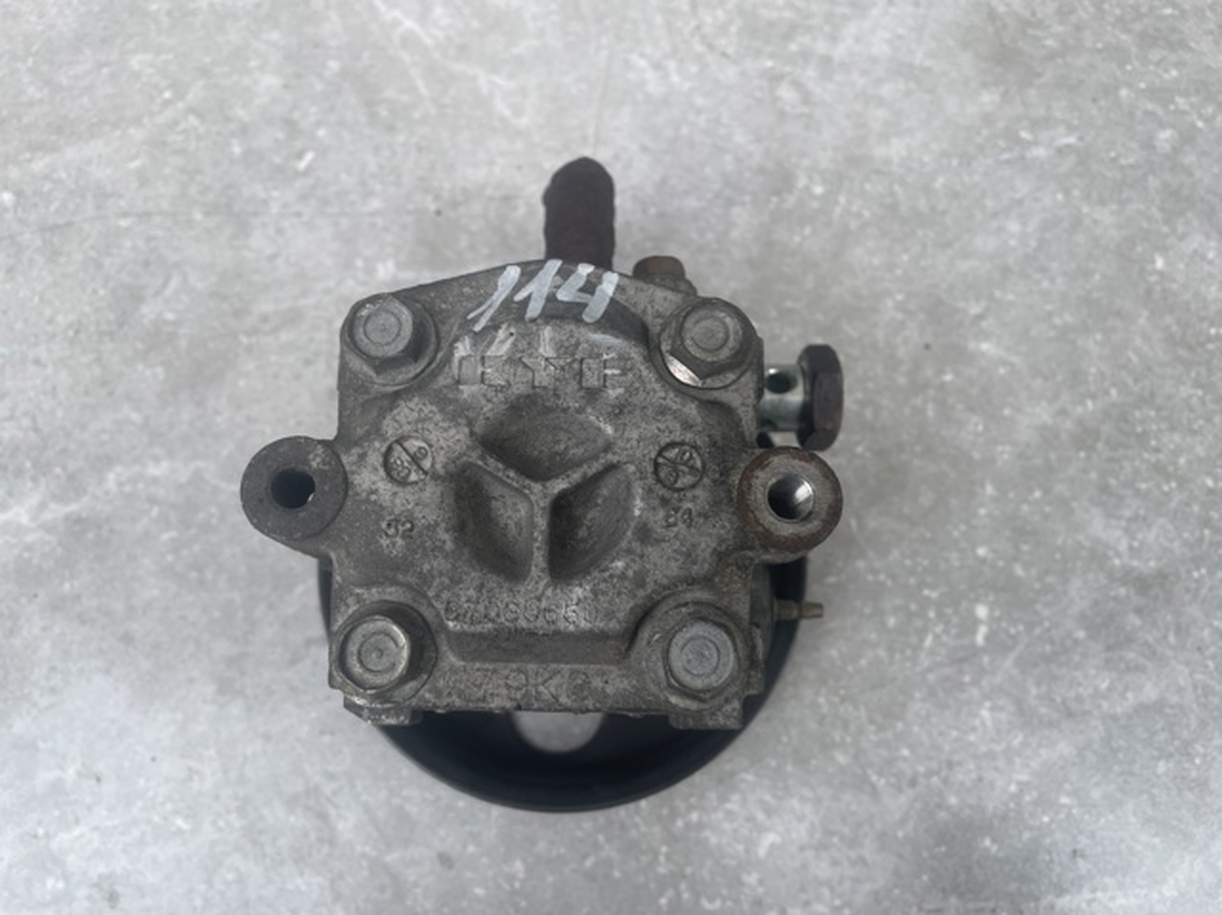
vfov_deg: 53.0
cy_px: 458
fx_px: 917
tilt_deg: -76.3
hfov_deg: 67.3
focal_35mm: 26
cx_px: 611
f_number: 1.6
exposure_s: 1/438
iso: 32
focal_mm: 4.2
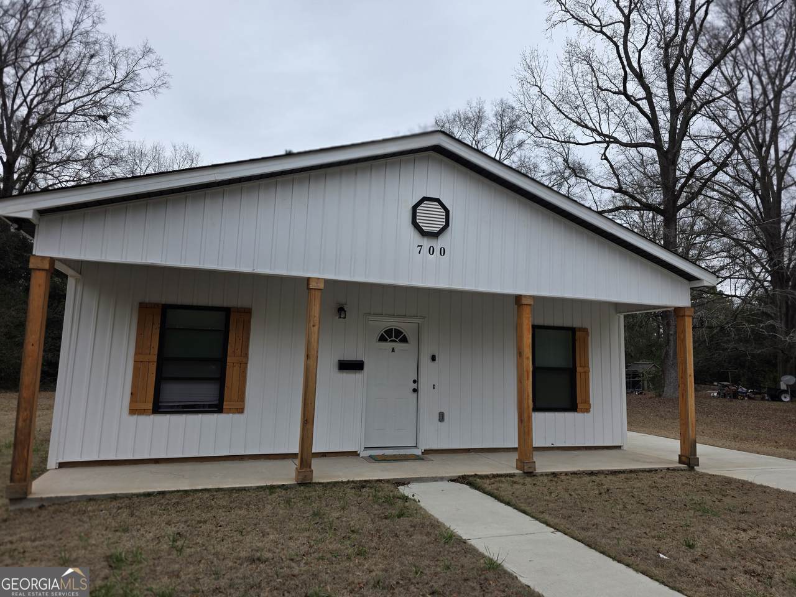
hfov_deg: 73.9
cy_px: 298
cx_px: 398
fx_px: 529
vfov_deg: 58.9
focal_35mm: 23
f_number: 1.7
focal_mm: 6.3
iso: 25
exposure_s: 1/359
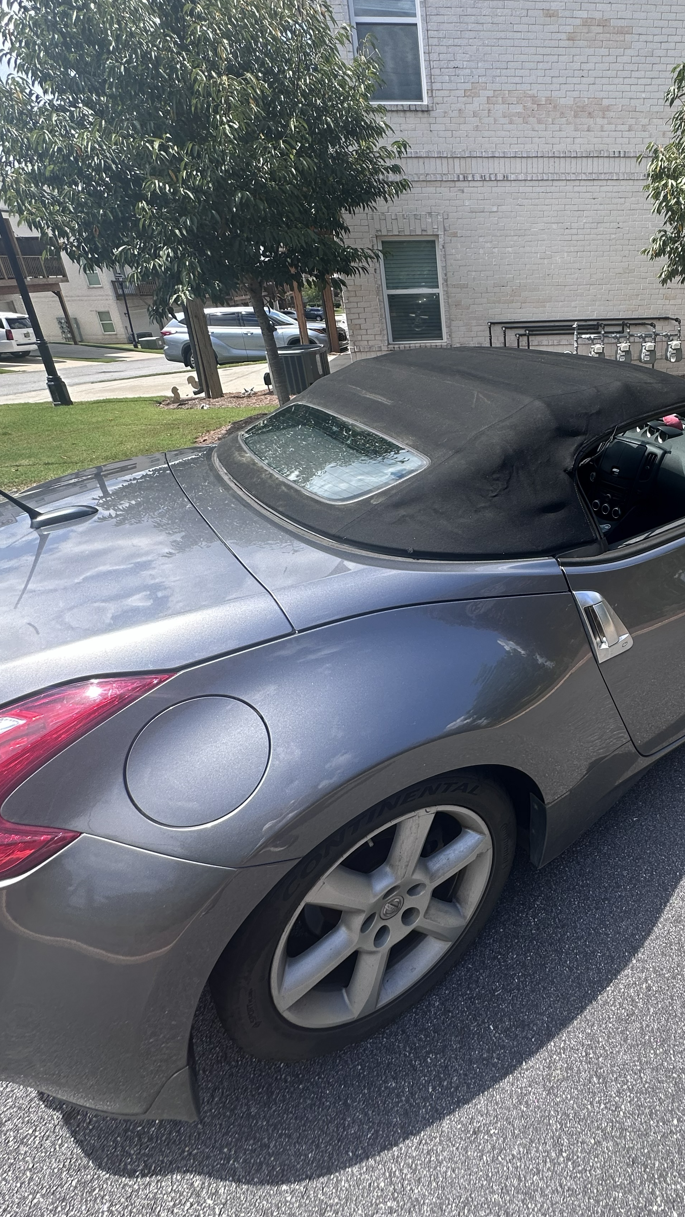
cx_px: 529
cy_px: 516
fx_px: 581
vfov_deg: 92.0
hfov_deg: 57.3
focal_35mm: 18
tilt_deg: -24.4
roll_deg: +1.1
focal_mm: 2.22
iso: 40
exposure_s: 1/422
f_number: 2.2
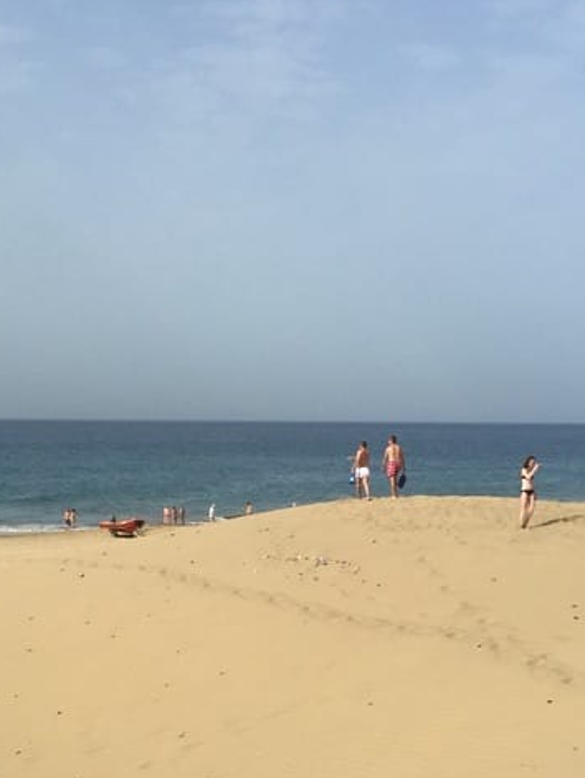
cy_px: 573
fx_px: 1418
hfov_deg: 23.0
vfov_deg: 30.2
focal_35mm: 63
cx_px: 111
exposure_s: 1/3597
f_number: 2.2
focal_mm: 4.15
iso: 32
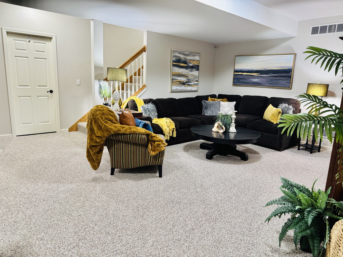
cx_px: 172
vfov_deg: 56.8
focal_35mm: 24
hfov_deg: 71.6
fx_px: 238
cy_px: 128
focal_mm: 6.76
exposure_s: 1/60
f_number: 1.78
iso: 250
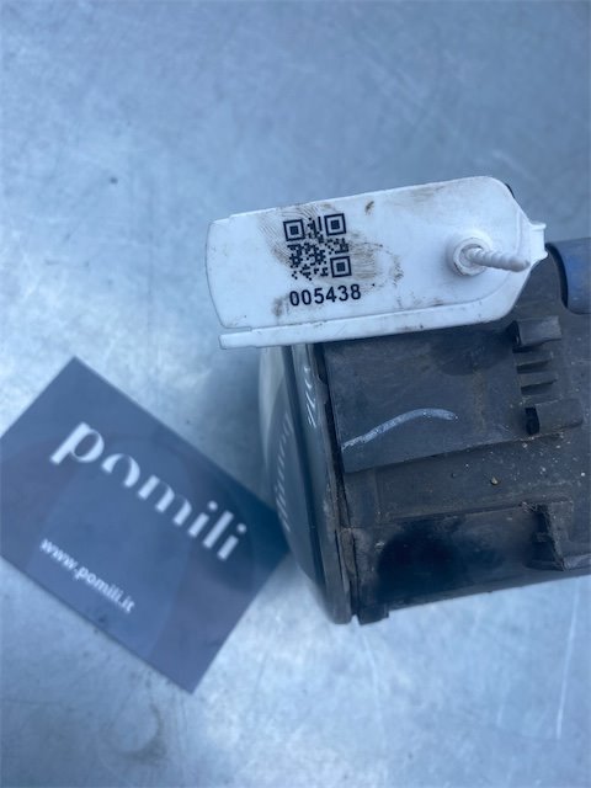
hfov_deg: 53.1
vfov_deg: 67.3
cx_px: 296
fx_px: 592
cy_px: 394
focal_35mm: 26
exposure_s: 1/767
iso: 32
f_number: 1.8
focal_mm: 4.25
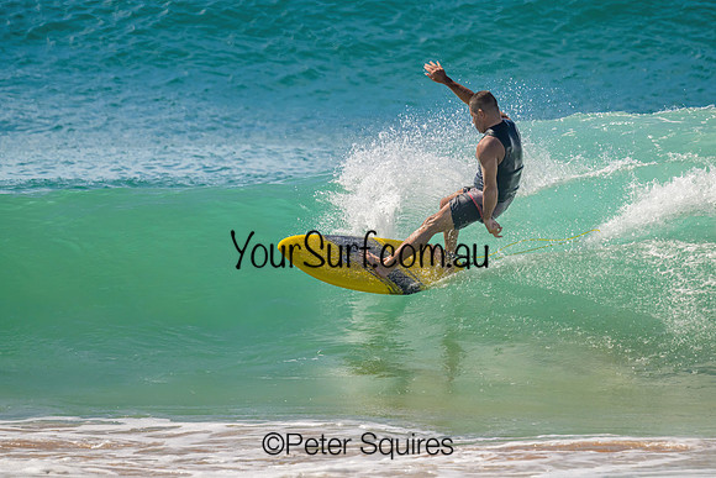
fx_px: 13132
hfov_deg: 3.1
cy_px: 220
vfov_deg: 2.1
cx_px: 350
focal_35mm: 660
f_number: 11
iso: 720
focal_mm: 560
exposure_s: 1/2000
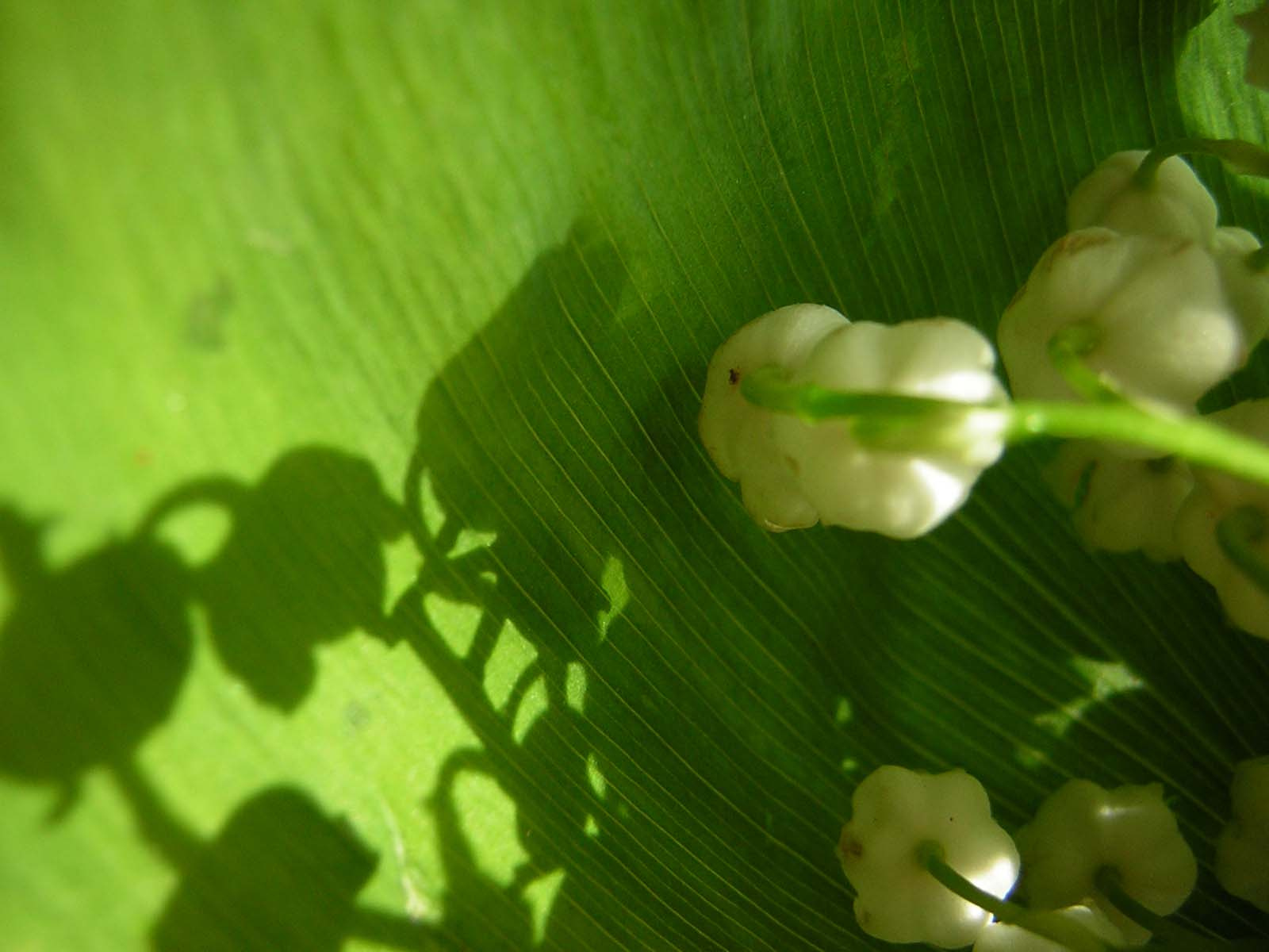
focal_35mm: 36
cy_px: 476
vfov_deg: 39.7
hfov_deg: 51.4
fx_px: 1320
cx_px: 634
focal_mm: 4.7
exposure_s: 1/154
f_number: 2.6
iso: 50
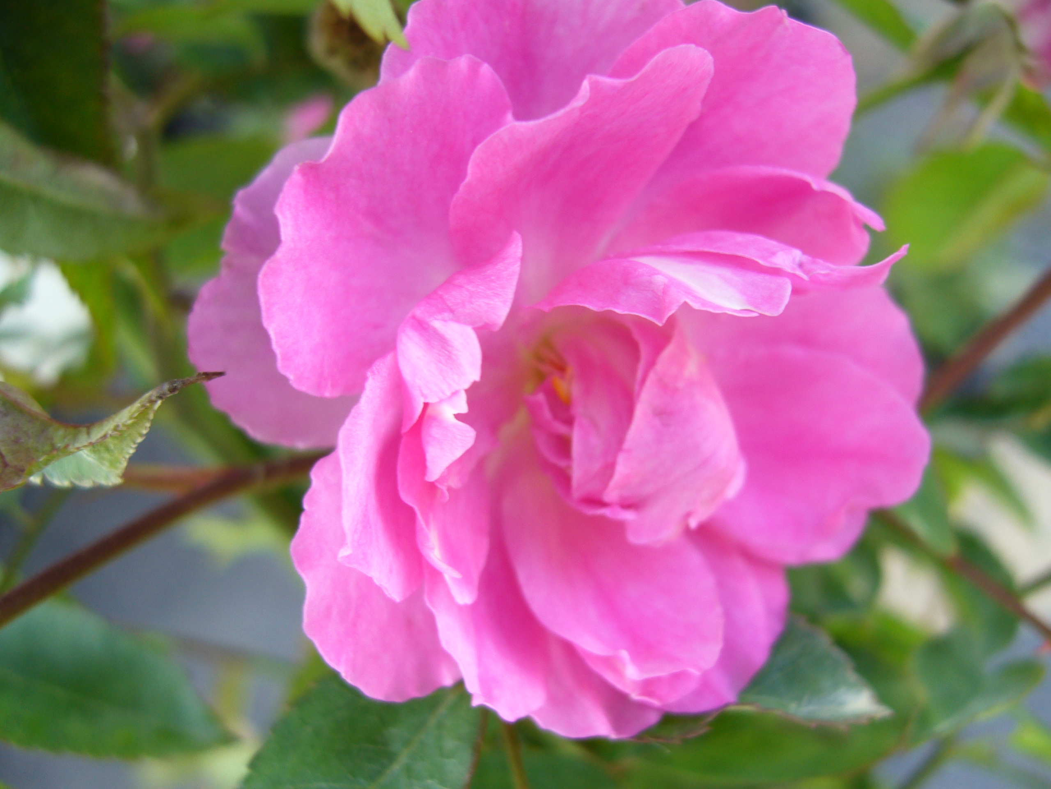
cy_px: 394
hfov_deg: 52.6
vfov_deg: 40.7
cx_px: 526
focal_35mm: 35
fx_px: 1063
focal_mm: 5.8
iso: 80
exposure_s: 1/80
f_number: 2.8
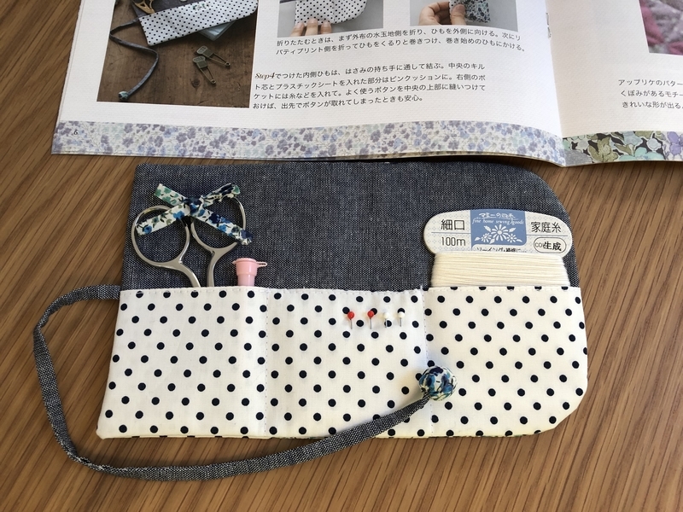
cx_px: 342
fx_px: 552
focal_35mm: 28
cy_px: 256
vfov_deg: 49.7
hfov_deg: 63.4
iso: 40
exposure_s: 1/32
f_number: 1.8
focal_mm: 4
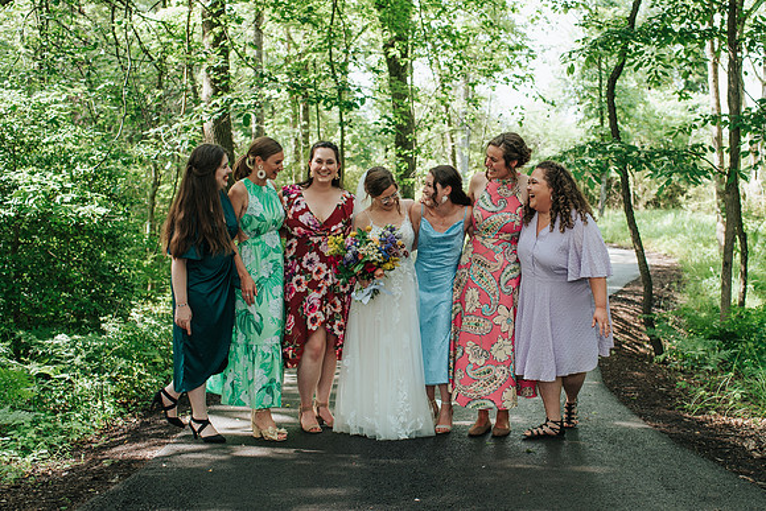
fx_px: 990
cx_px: 450
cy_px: 263
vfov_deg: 28.9
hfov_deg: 42.1
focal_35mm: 47
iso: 220
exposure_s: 1/250
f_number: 3.2
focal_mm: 35
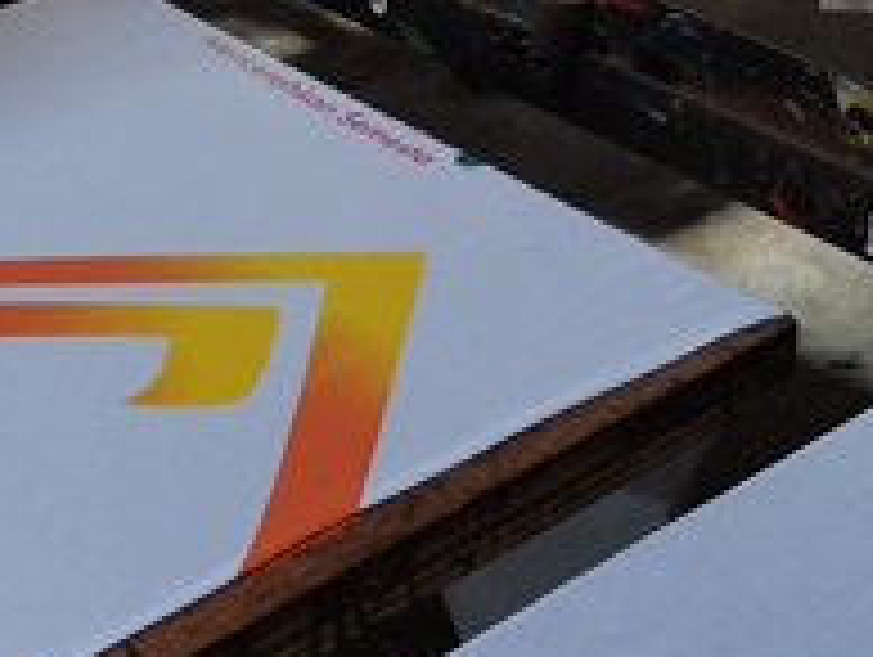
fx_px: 2702
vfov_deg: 13.8
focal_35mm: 107
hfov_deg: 18.2
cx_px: 198
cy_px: 126
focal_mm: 4.75
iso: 400
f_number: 1.8
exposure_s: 1/33.3
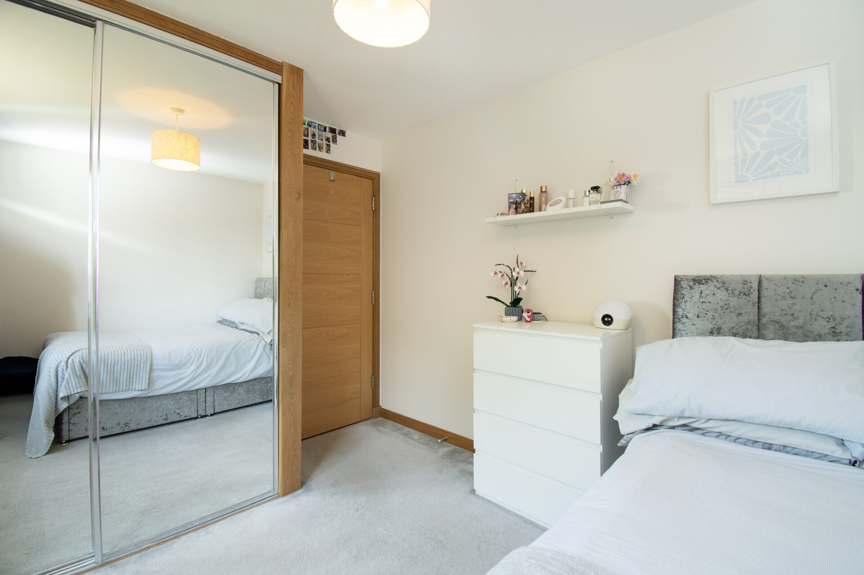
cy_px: 288
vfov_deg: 77.3
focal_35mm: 15
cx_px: 432
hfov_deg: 100.4
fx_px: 360
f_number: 8
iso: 320
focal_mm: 10
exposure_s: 1/3
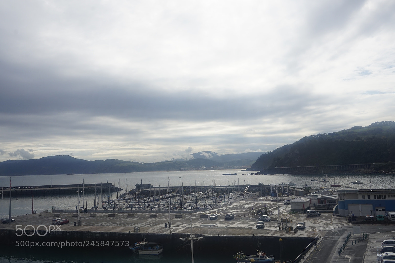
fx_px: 378
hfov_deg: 55.1
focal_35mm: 34
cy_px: 132
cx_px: 198
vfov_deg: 38.3
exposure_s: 1/160
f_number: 14
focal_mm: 23
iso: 100
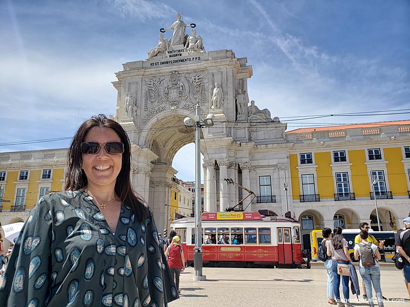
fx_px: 308
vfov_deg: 53.1
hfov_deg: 67.3
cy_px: 154
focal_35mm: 26
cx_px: 205
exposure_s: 1/1044
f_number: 2.4
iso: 50
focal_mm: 4.3
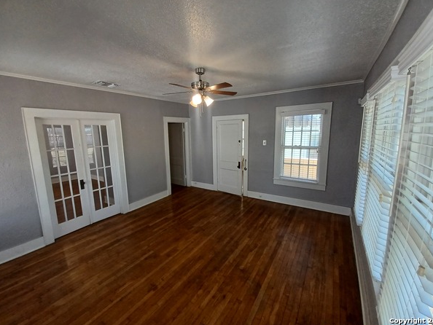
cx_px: 214
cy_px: 159
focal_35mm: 14
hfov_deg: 102.0
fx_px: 175
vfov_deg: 85.7
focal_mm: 1.42
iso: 64
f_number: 2.2
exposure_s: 1/60
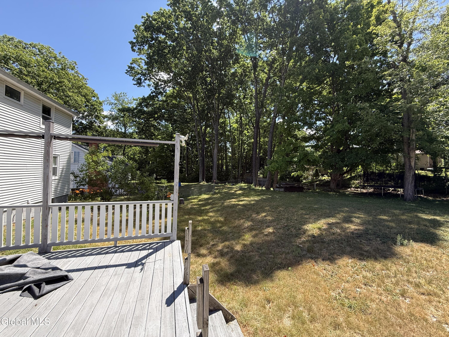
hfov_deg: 102.1
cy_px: 168
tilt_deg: +1.0
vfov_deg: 85.7
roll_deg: -1.0
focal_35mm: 14
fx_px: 182
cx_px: 224
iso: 64
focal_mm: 2.22
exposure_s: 1/333
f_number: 2.2
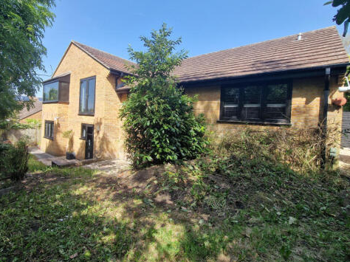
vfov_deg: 77.9
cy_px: 120
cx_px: 142
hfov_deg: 93.4
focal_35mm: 16
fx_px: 162
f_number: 2.2
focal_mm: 2.2
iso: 50
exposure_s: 1/804
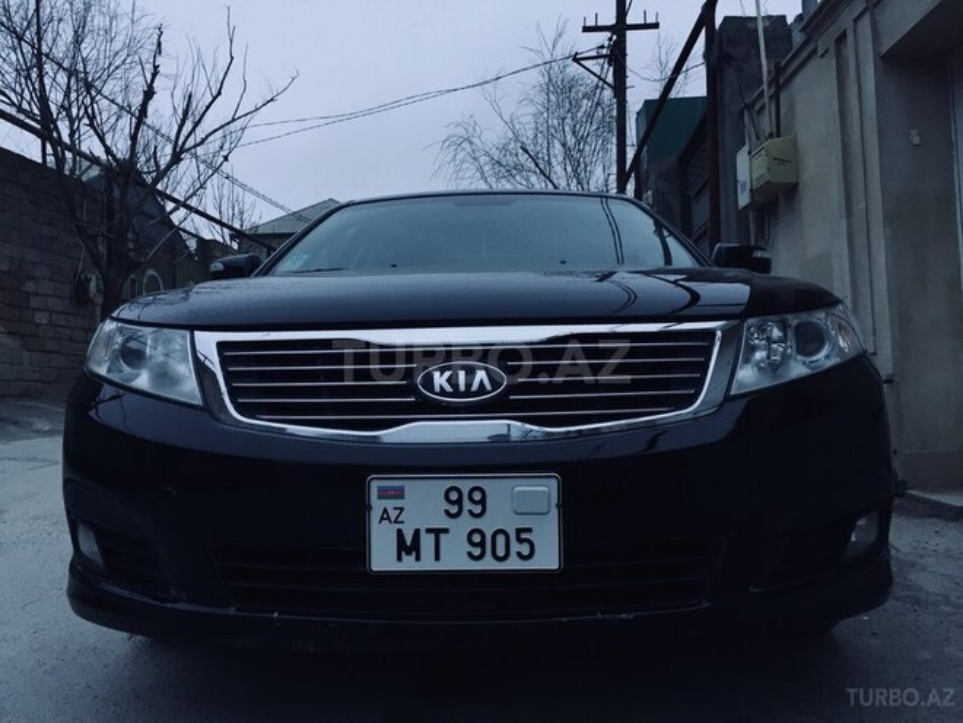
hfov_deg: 61.7
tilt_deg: +3.2
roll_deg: +3.0
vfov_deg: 48.2
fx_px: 807
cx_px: 482
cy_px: 362
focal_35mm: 29
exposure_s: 1/33
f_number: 2.2
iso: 40
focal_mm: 4.15
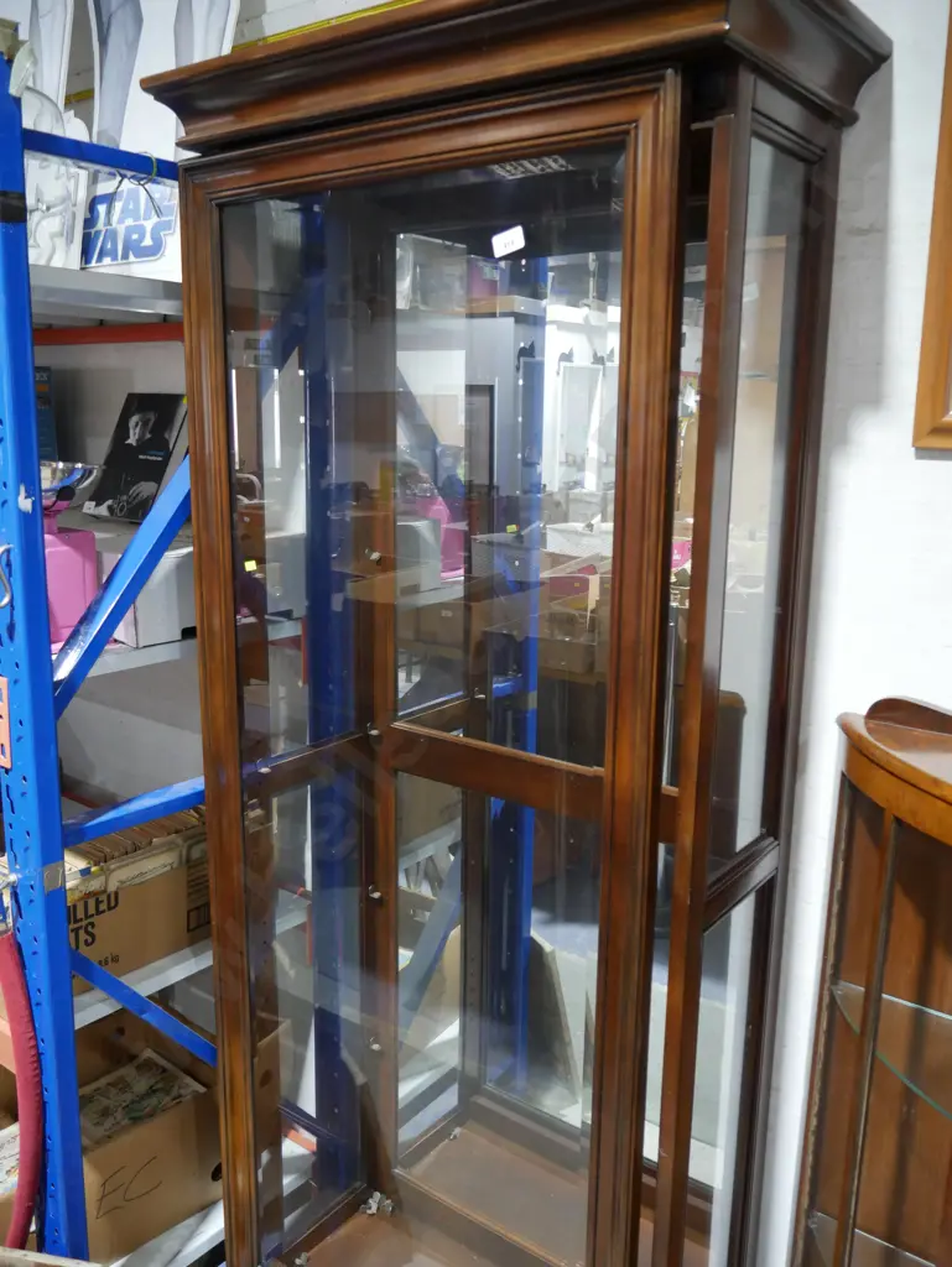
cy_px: 634
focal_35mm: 28
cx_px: 476
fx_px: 1026
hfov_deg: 49.8
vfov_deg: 63.4
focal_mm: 14
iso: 1000
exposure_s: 1/60
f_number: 3.5
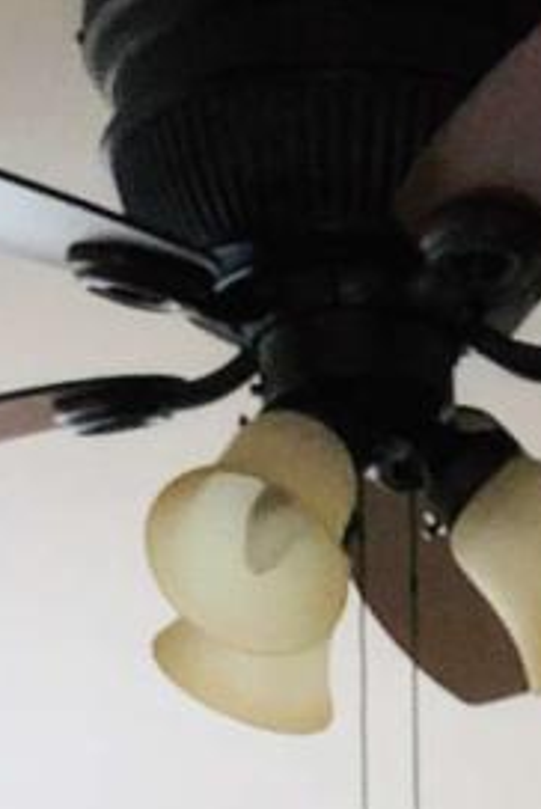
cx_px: 609
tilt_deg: -0.6
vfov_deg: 10.2
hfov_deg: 8.0
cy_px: 2020
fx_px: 3845
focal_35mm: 171
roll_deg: +0.7
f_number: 1.8
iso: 200
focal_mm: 3.99
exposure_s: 1/4
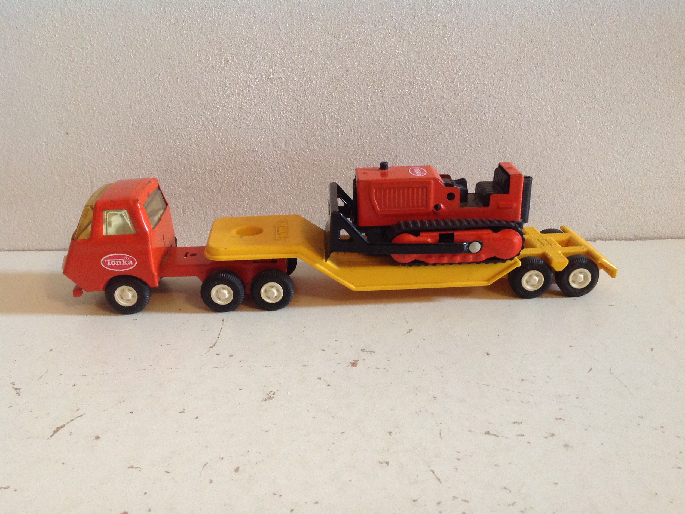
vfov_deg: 39.7
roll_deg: +0.2
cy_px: 262
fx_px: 712
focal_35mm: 36
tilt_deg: -21.1
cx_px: 338
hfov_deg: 51.4
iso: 250
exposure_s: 1/15
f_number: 2.4
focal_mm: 4.28
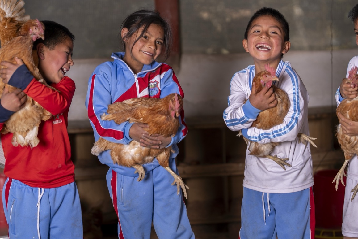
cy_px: 114
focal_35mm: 69
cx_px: 197
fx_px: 686
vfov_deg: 19.7
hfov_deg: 29.2
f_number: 1.8
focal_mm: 50
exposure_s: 1/1250
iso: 50
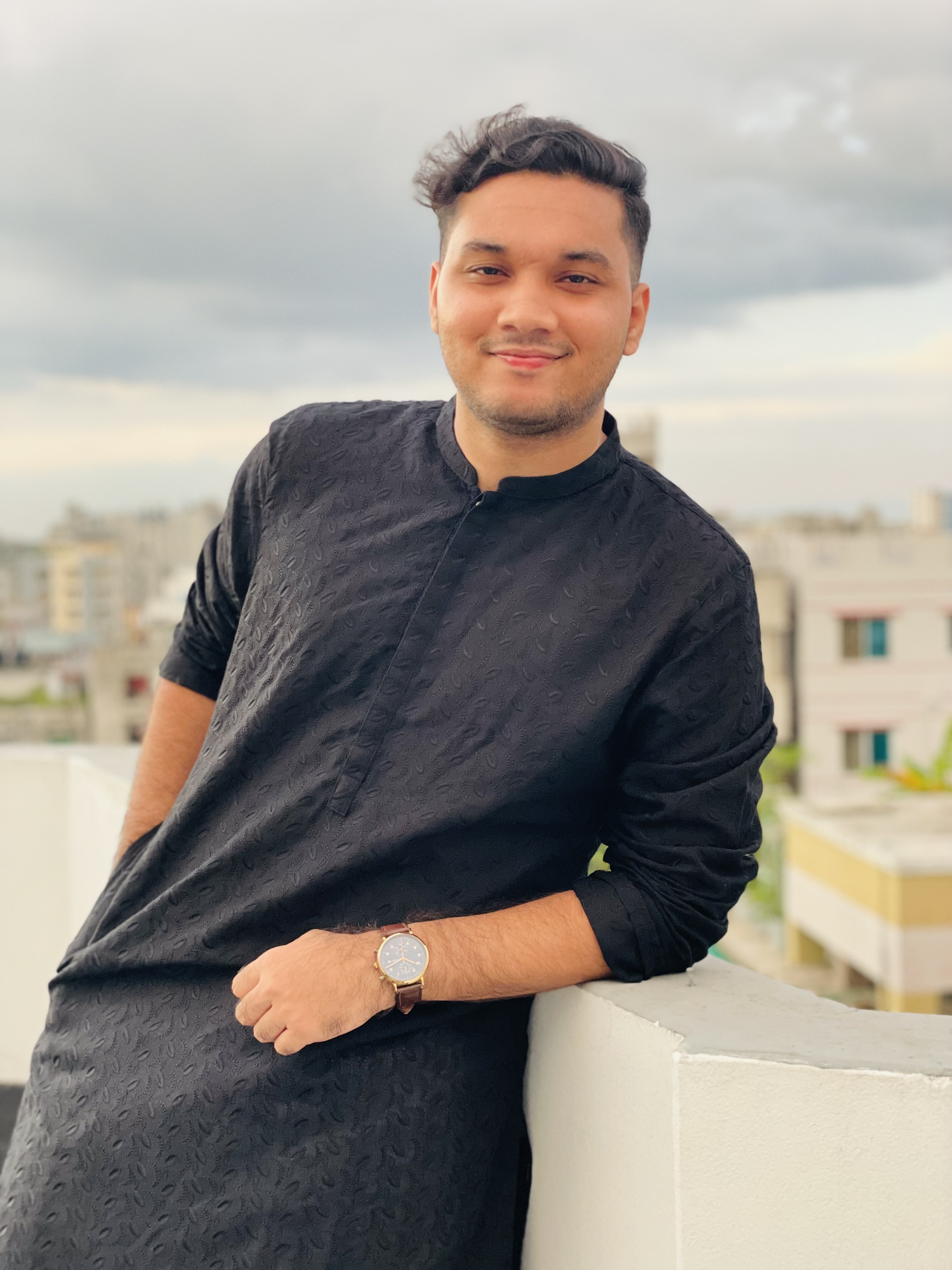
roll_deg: +1.4
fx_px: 1907
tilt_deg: -2.2
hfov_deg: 28.0
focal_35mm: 52
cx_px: 476
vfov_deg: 36.8
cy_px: 635
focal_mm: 6
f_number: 2
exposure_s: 1/121
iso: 250
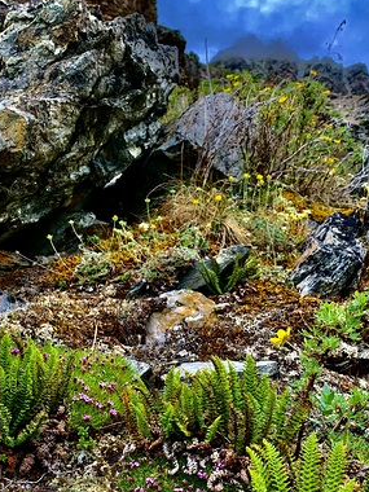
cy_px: 348
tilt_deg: +2.5
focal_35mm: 41
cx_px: 148
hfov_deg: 35.0
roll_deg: +2.1
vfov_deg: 44.7
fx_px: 583
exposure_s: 1/195
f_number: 1.8
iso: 25
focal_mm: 4.25
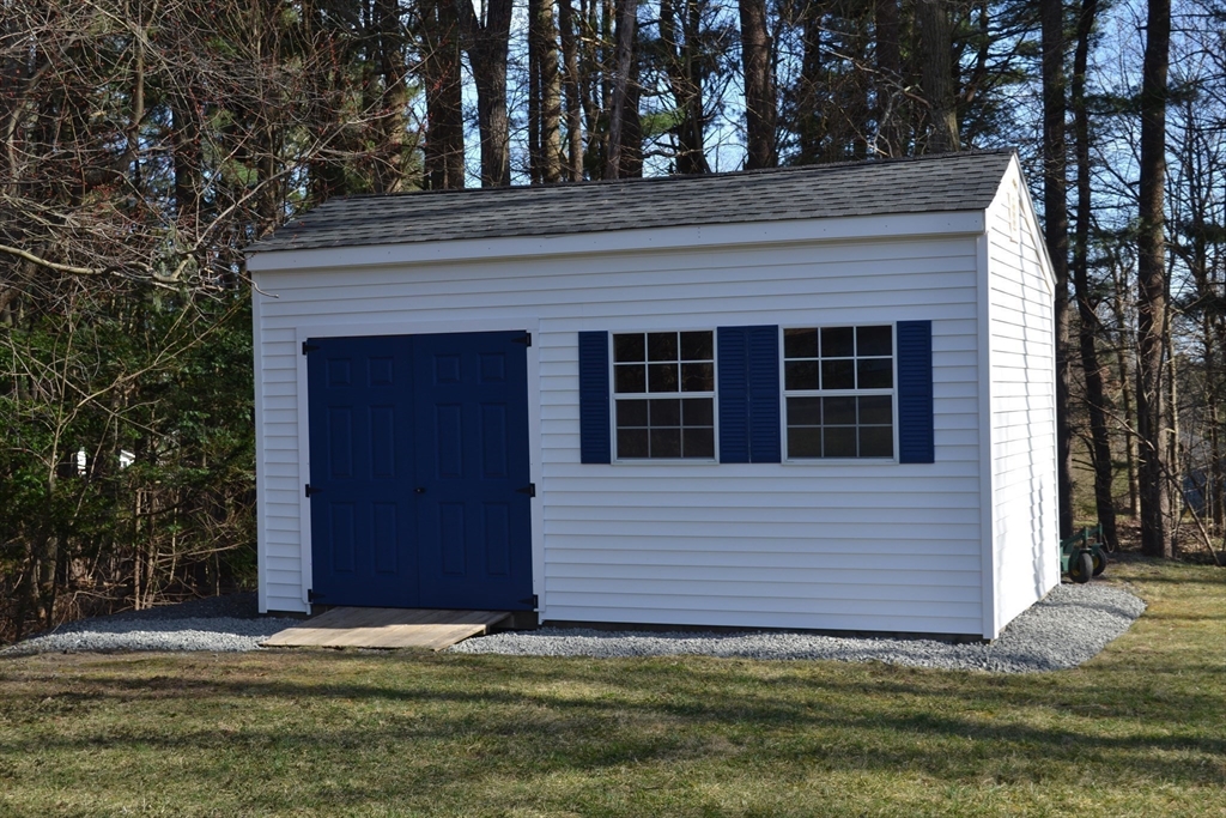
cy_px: 409
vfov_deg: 28.1
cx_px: 613
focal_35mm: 48
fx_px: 1635
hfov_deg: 41.1
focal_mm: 32
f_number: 6.3
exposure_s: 1/160
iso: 100
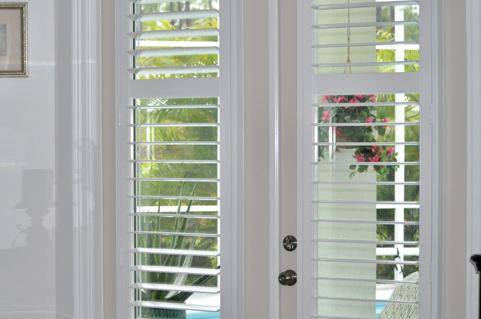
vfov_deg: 13.2
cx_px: 179
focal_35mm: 104
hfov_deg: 19.7
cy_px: 179
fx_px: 1383
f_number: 4.5
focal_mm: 55
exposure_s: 1/60
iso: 800
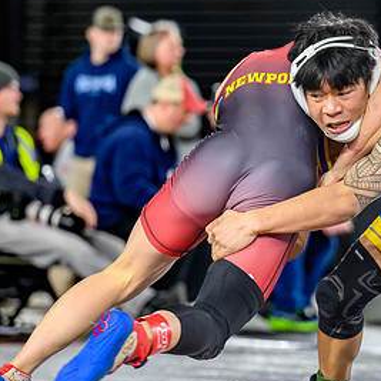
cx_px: 329
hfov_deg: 6.1
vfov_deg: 6.1
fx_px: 3549
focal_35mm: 285
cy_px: 200
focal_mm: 125
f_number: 2.8
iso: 2500
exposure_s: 1/800
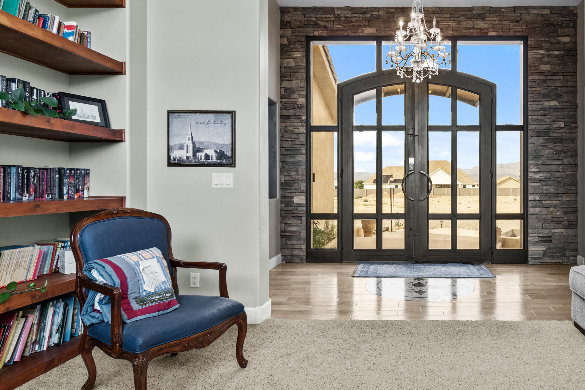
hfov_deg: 73.0
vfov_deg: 55.1
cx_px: 406
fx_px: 374
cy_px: 190
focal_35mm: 23
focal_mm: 10
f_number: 8
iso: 400
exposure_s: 1/6
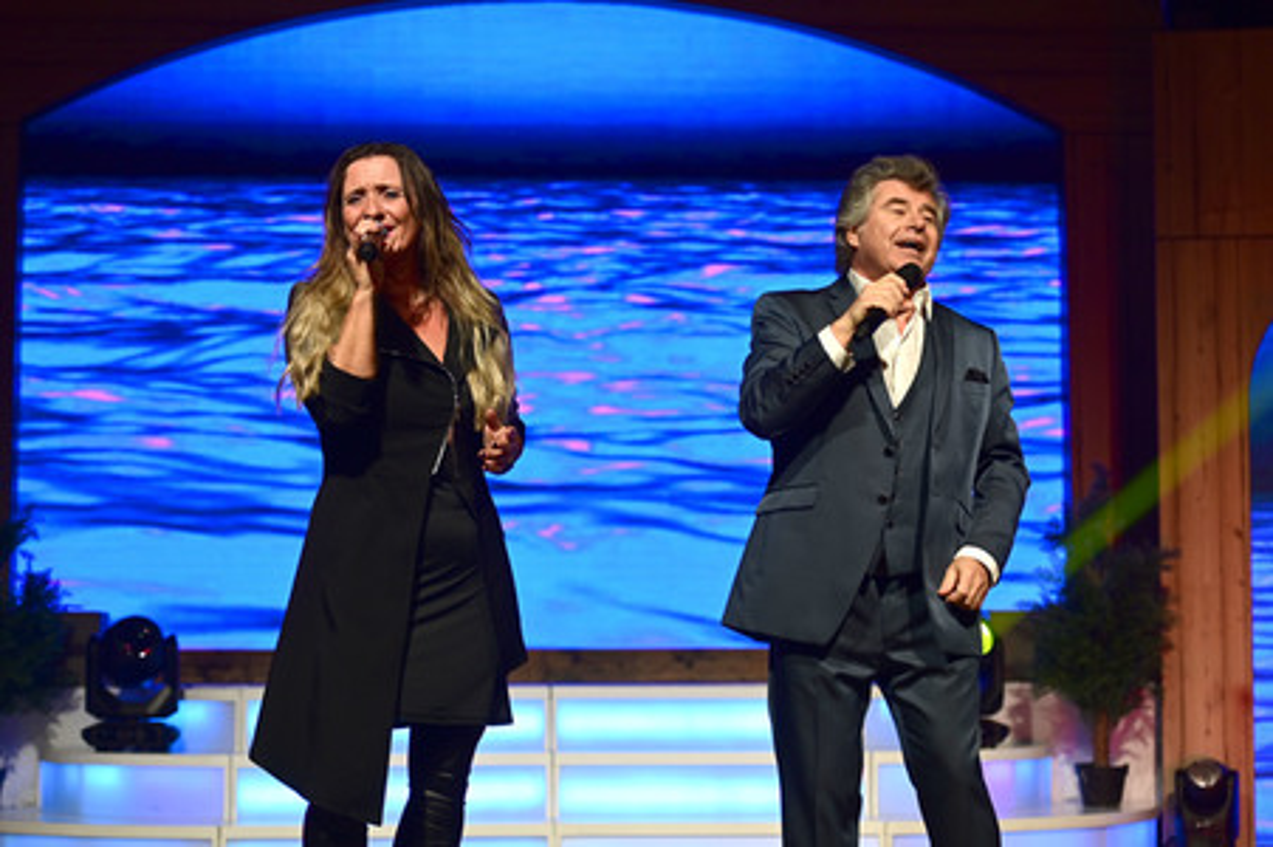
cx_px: 636
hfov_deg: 28.9
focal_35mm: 70
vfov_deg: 19.4
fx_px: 2473
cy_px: 424
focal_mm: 70
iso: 500
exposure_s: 1/200
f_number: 2.8
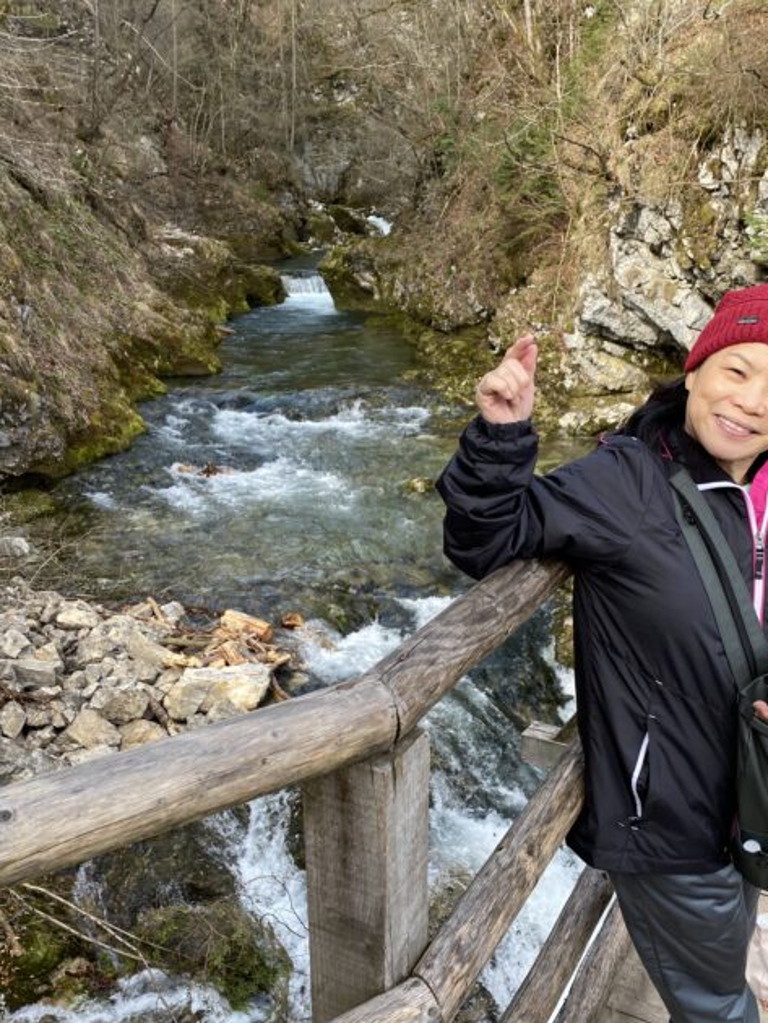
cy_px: 596
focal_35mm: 33
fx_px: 976
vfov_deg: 55.1
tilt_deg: -21.4
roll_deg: +0.8
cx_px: 435
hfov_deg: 42.9
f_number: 1.8
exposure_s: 1/588
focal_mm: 4.25
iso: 32
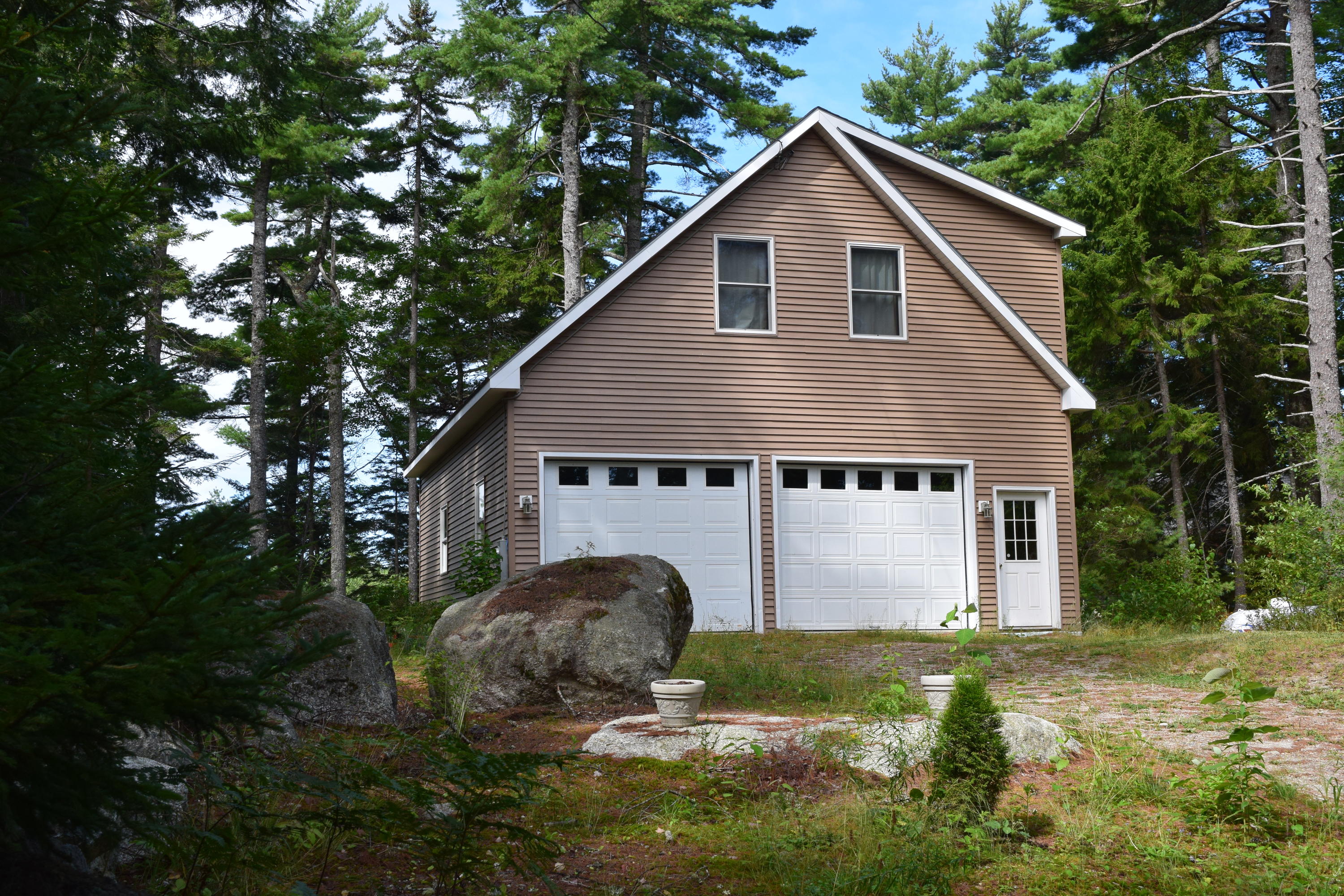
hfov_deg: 47.9
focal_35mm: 40
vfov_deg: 33.0
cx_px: 672
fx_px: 1512
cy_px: 448
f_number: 11
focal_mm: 27
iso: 400
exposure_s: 1/400
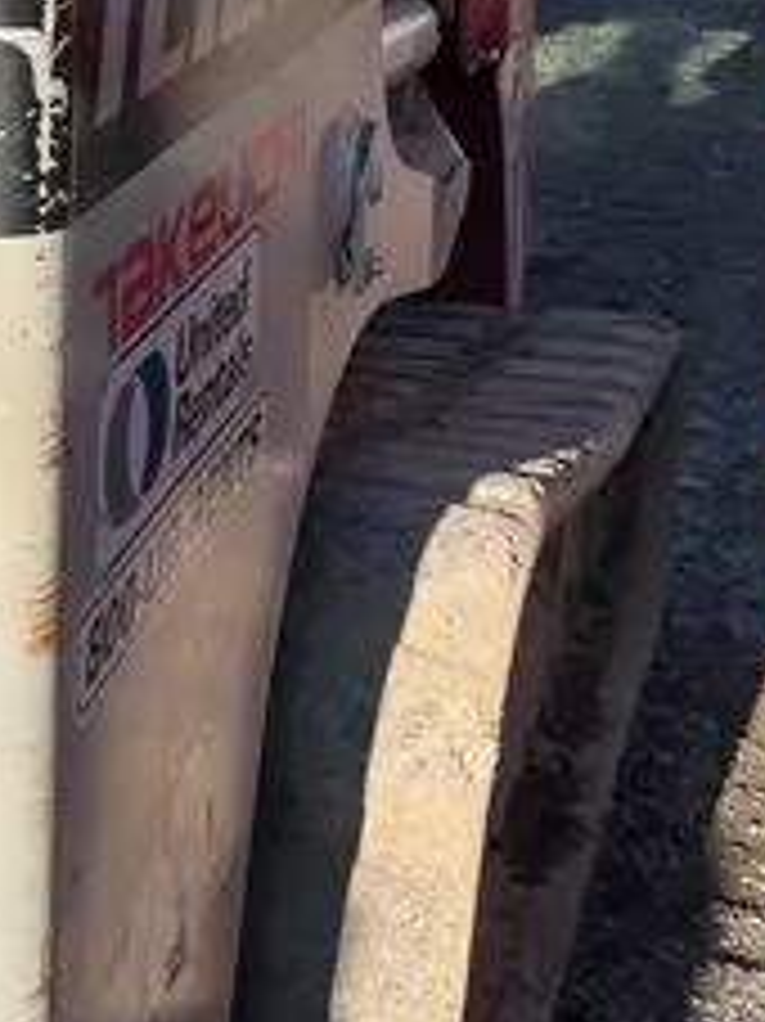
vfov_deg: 23.2
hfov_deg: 16.9
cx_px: -94
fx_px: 2477
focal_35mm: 84
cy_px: 380
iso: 50
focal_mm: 5.1
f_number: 1.6
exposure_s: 1/2825
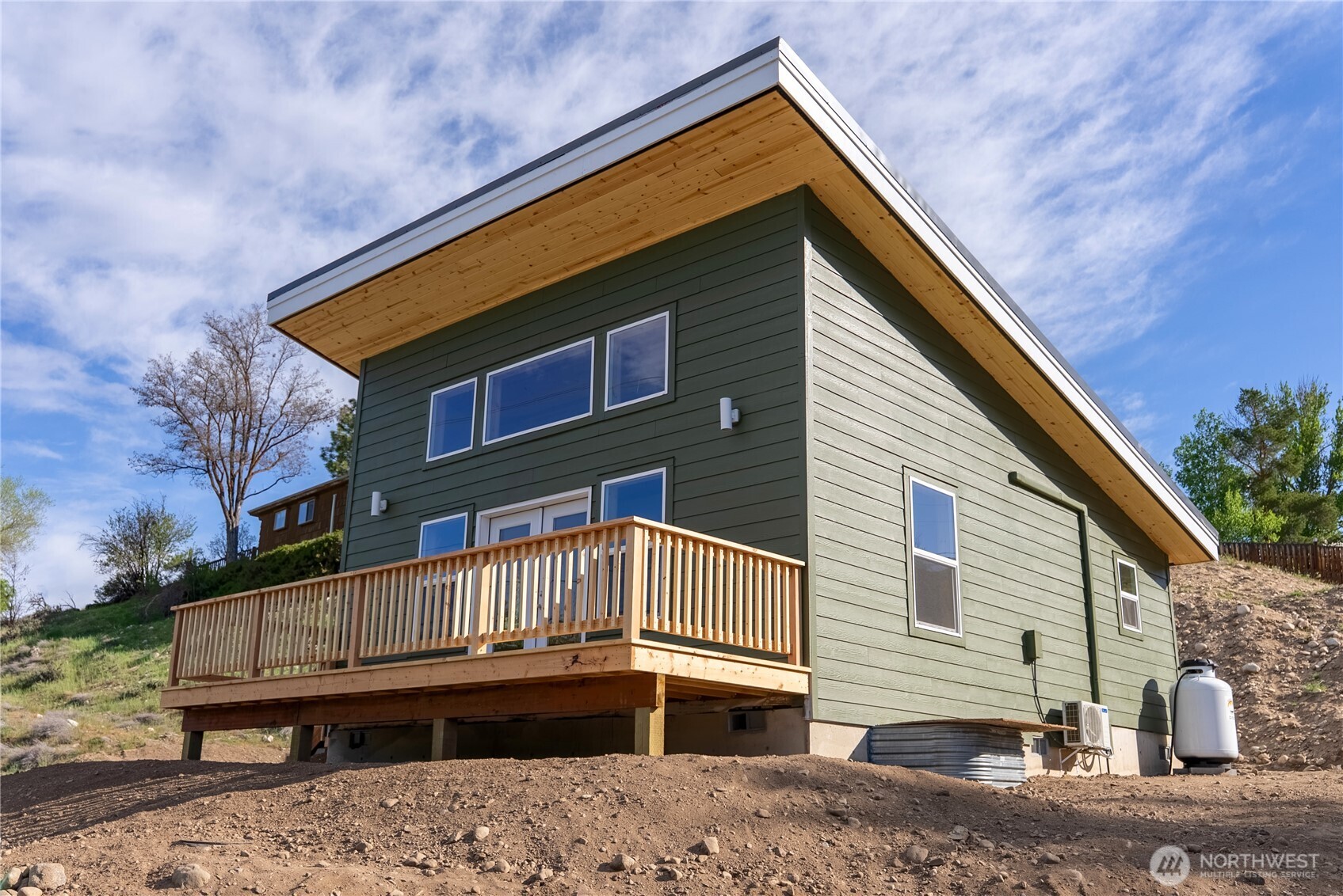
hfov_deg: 60.1
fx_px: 1161
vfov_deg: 42.2
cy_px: 448
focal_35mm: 31
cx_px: 672
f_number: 5.6
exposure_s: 1/6400
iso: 100
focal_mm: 31.1
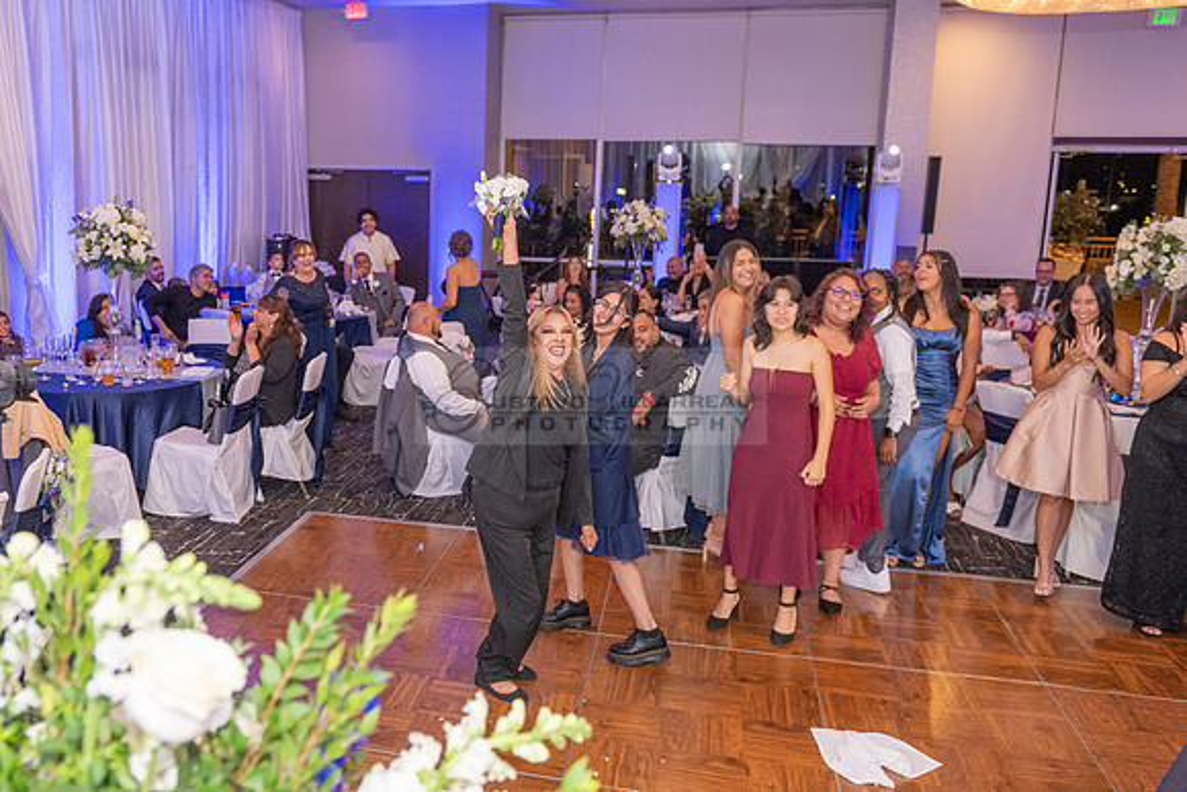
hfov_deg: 58.3
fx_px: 1043
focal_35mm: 32
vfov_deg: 41.6
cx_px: 422
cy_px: 373
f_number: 3.5
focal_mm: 24
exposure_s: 1/200
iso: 1600
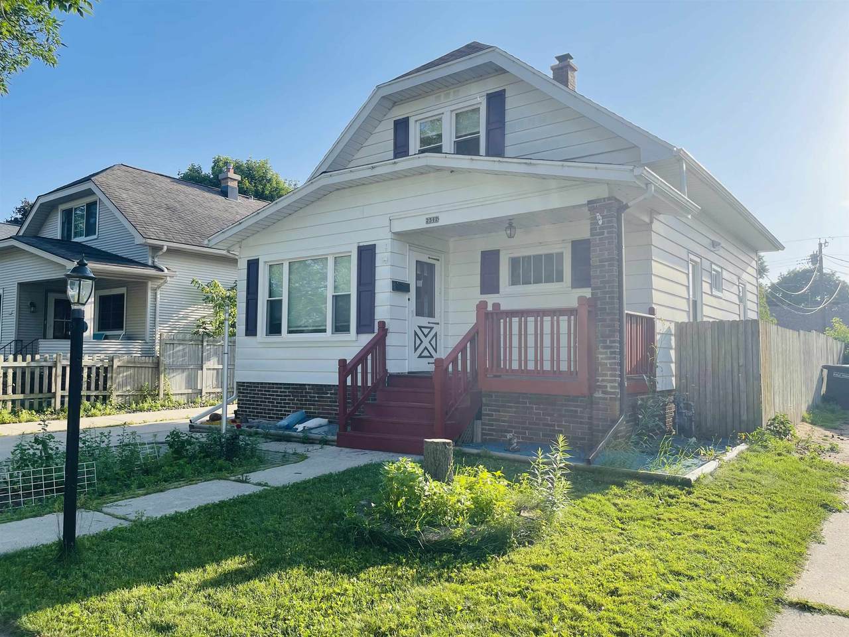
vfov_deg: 54.9
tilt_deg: +2.4
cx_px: 424
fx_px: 613
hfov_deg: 69.4
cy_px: 318
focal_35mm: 25
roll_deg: -0.9
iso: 32
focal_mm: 5.1
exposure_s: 1/1597
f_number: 1.6
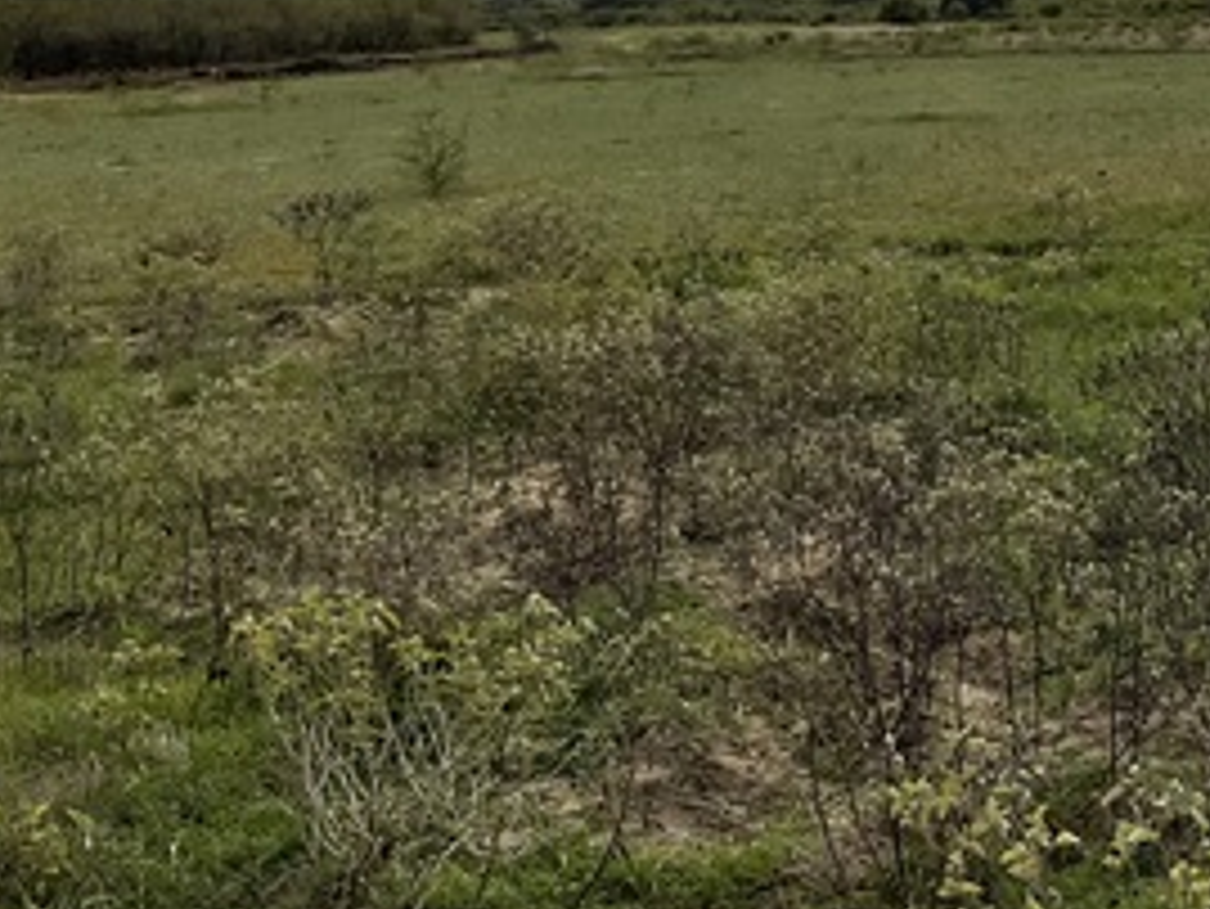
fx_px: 2413
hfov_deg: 27.3
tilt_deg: -3.0
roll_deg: +1.2
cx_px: 1039
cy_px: 32
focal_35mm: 69
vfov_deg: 20.7
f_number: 1.8
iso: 20
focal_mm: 3
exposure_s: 1/5814
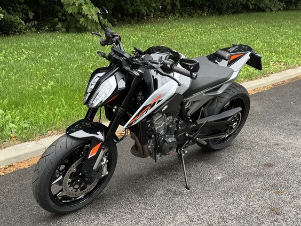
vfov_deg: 30.3
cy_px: 113
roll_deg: -1.9
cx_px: 150
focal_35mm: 48
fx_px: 417
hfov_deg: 39.7
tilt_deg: -18.0
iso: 80
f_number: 1.78
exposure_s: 1/172
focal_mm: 6.76
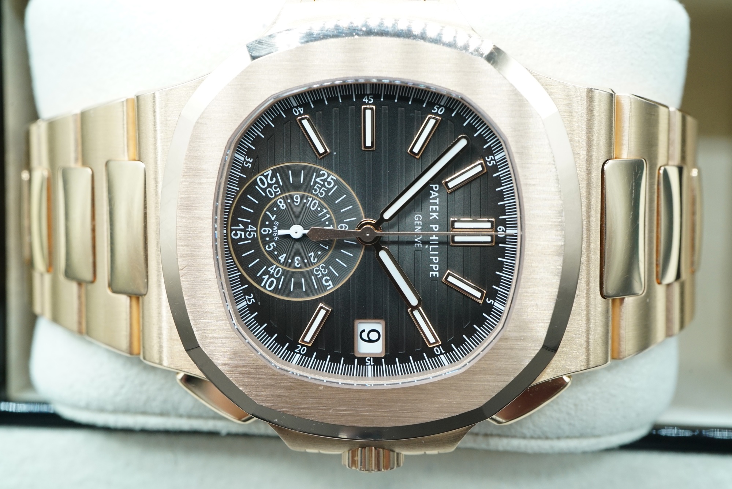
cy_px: 244
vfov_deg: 27.0
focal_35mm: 50
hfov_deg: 39.6
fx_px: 1017
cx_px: 366
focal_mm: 50
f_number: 9
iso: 1600
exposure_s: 1/80
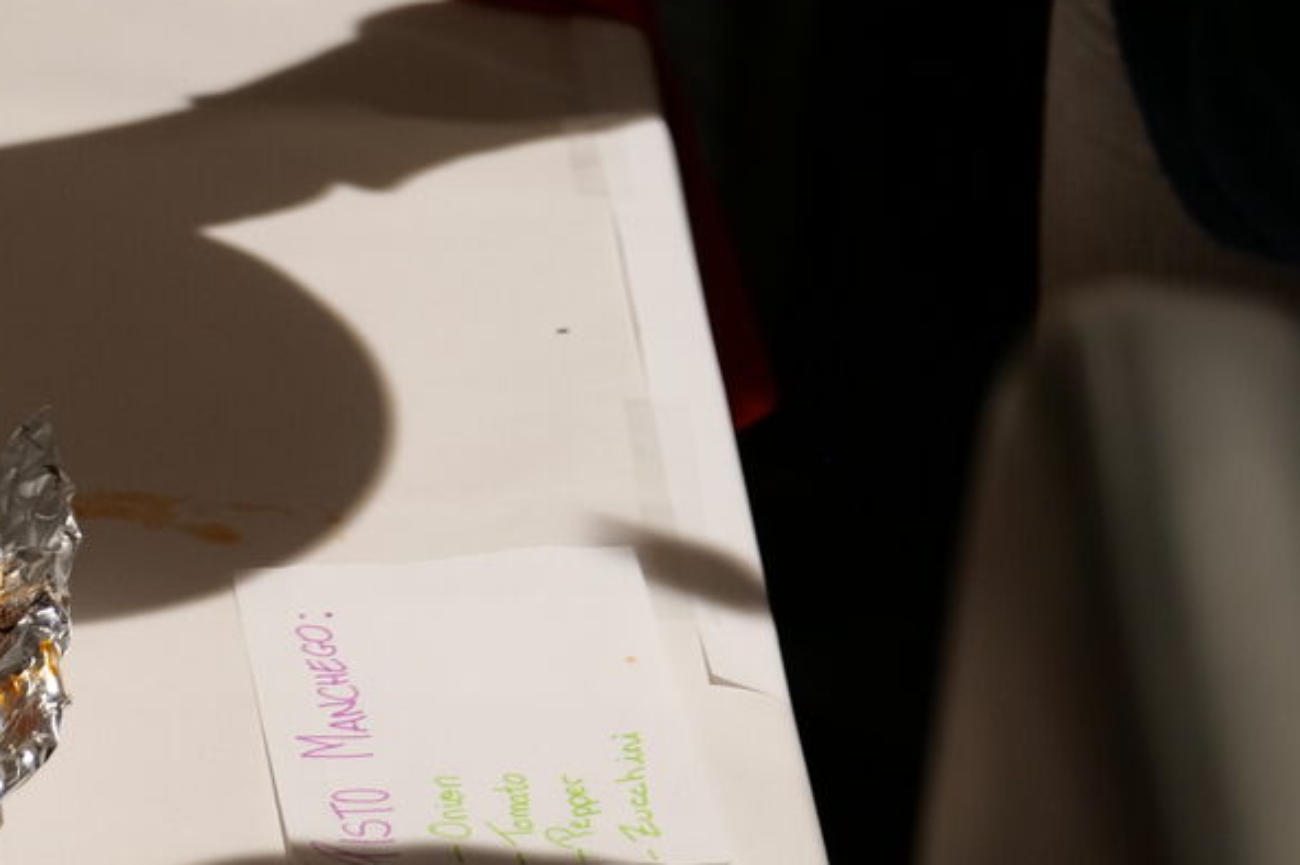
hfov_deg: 12.8
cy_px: -520
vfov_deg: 8.4
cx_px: 40
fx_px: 5738
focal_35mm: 159
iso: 640
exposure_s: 1/60
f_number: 4
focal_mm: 49
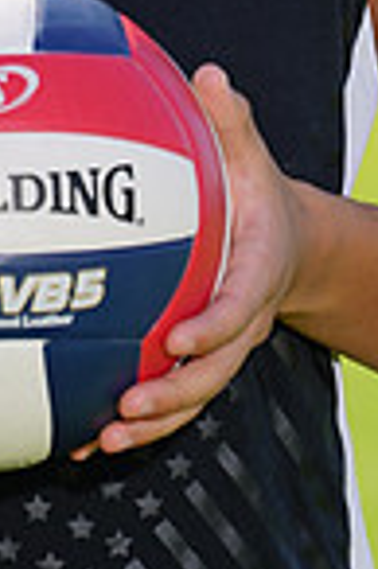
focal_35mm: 1590
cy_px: -359
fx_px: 25100
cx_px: -68
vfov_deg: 1.3
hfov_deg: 0.9
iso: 64
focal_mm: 400
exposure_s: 1/200
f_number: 6.3
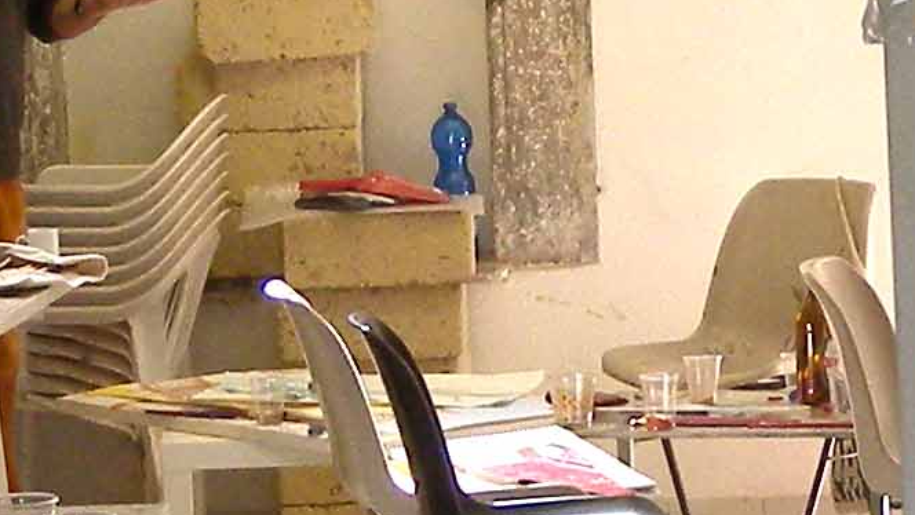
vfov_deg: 6.3
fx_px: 4708
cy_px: 434
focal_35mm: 194
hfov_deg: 11.0
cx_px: 868
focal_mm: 6
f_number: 2.7
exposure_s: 1/65.4
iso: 121
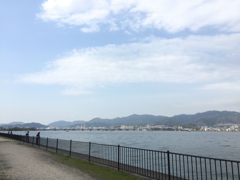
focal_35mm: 29
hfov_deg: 61.7
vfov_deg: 48.2
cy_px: 90
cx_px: 120
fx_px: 201
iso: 32
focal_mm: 4.15
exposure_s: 1/1464
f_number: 2.2
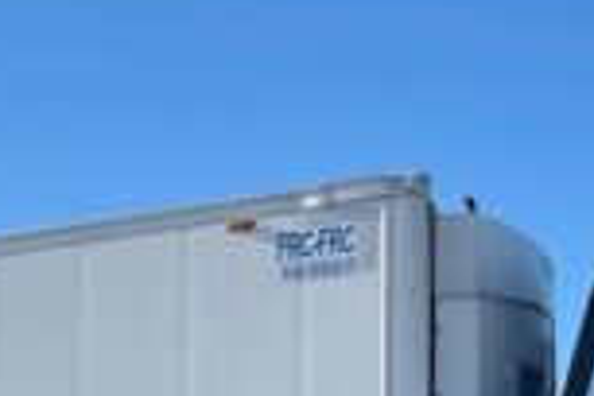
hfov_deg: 15.8
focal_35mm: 106
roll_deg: -0.2
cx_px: -536
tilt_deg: +2.4
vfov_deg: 11.7
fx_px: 1749
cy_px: 757
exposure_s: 1/3401
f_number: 1.6
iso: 32
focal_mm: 4.2
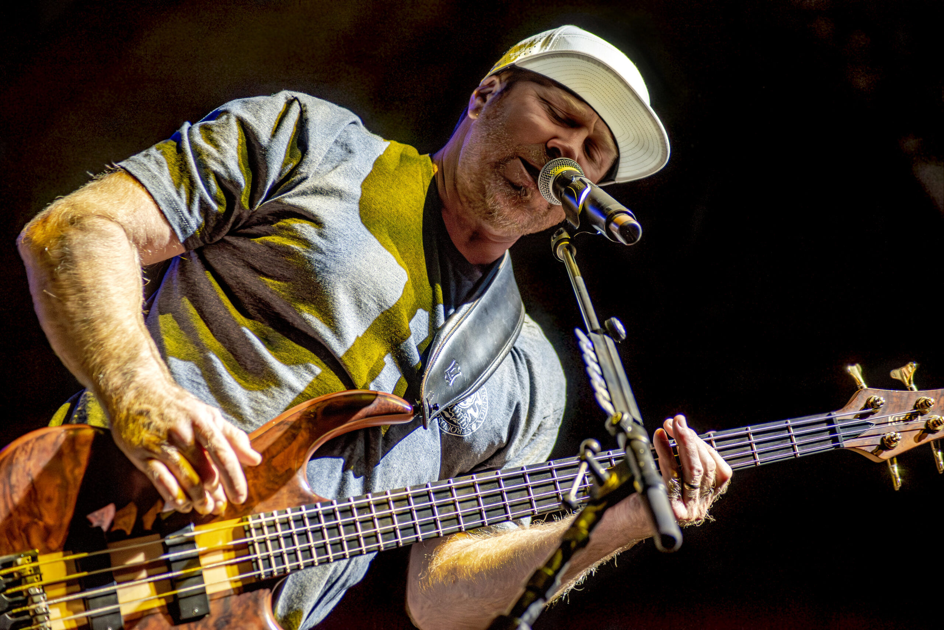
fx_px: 3410
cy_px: 315
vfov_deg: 10.6
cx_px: 472
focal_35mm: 130
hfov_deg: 15.8
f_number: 5
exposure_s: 1/500
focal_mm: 130
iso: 1600
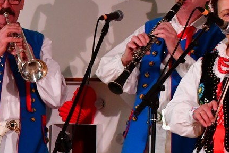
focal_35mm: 188
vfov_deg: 7.3
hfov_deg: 10.7
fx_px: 1195
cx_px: -56
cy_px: 140
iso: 2500
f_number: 6.3
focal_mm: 40
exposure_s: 1/160
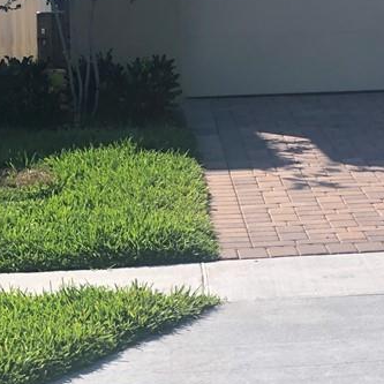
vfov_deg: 11.1
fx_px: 1945
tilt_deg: +0.5
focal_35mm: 155
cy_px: -17
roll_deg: +2.1
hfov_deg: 10.9
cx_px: 579
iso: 20
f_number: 2.8
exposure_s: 1/585
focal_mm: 6.6
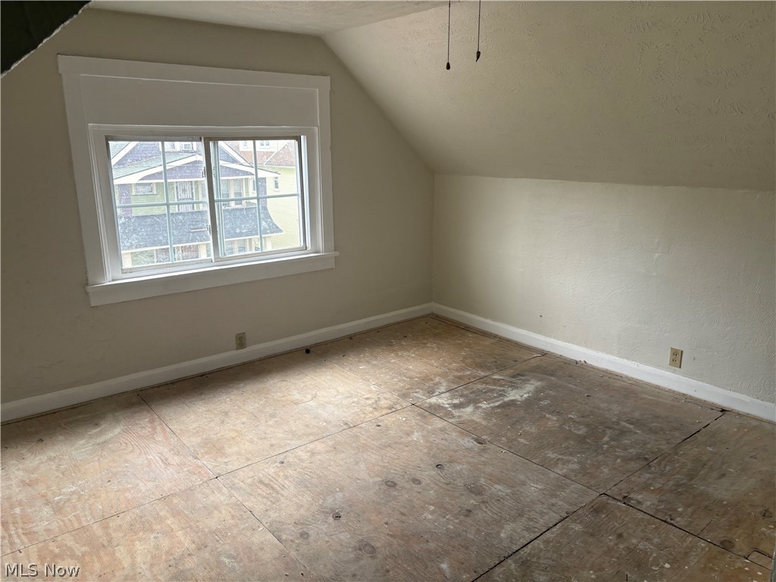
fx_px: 583
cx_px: 388
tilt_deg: -12.6
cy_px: 291
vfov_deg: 53.1
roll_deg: -0.3
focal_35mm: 26
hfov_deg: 67.3
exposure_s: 1/150
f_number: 1.6
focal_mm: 5.96
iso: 50
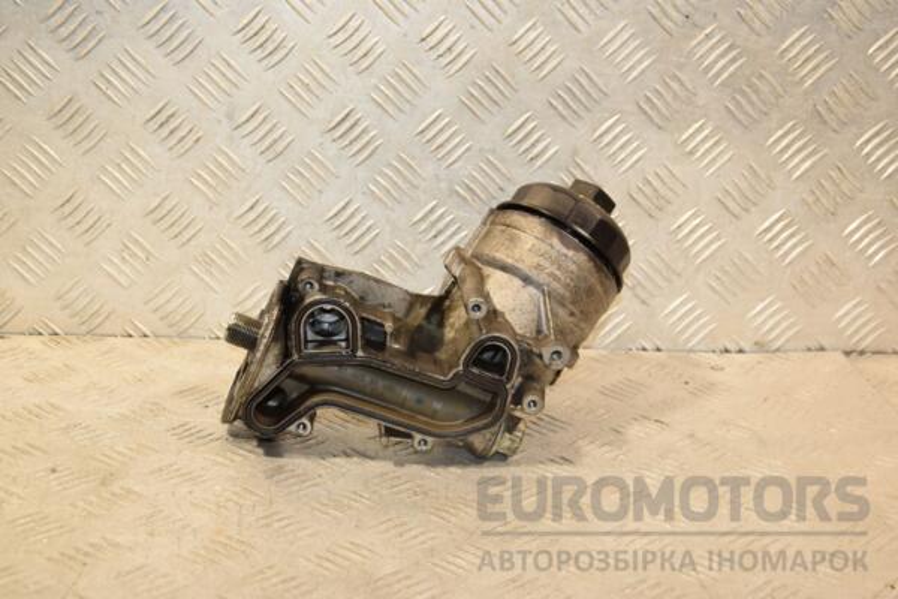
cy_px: 300
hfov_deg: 33.4
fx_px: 1497
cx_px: 449
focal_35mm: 60
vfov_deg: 22.6
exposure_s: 1/200
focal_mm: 40
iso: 800
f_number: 6.3
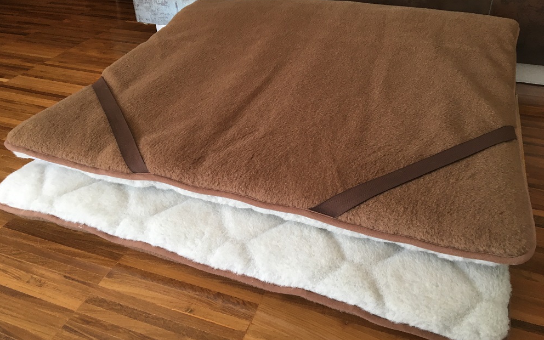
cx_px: 271
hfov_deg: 61.2
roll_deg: +1.7
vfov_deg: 40.6
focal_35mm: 31
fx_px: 460
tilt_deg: -33.4
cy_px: 158
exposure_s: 1/33
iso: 80
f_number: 2.2
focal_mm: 4.15
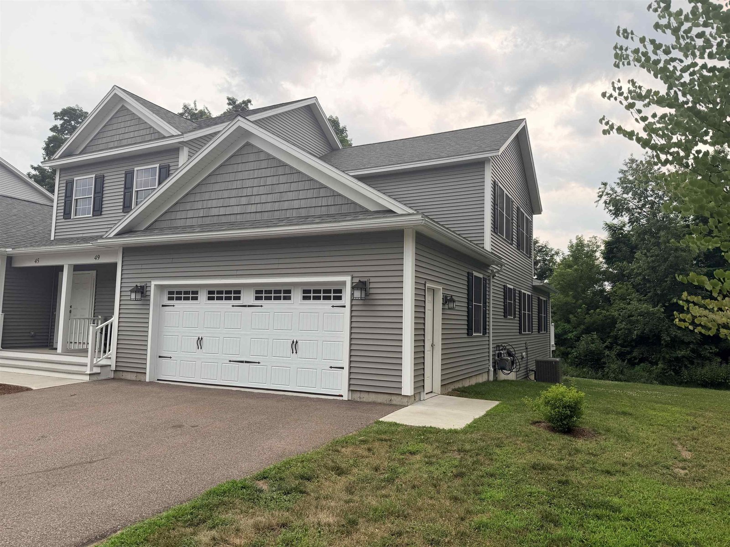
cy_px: 274
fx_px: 506
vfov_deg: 56.8
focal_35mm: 24
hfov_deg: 71.6
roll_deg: -1.4
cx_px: 365
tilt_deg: +4.9
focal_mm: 6.76
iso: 80
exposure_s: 1/2169
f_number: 1.78
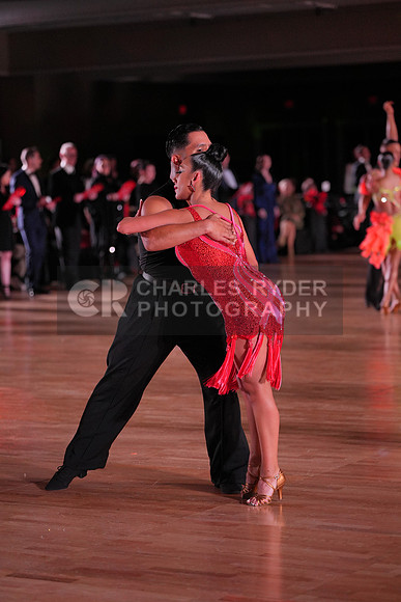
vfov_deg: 19.1
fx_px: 1787
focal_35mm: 107
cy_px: 301
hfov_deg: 12.8
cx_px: 200
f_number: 2.8
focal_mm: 107
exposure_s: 1/800
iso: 1600
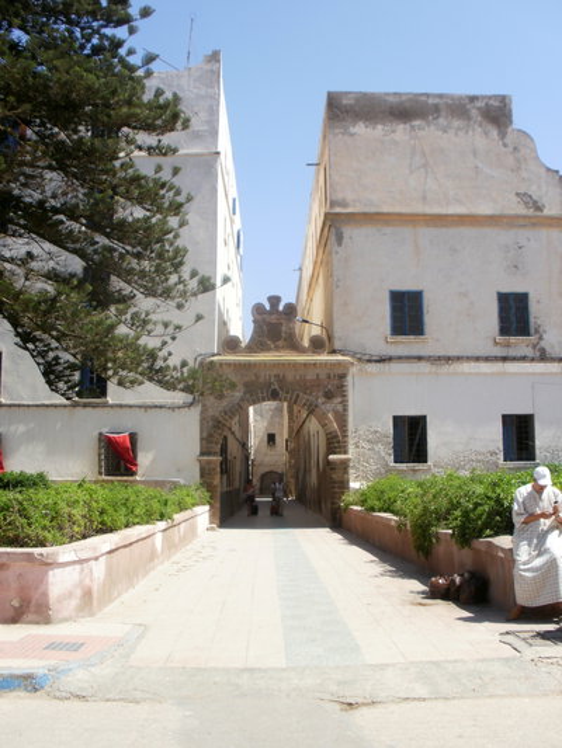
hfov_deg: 39.7
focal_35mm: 36
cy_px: 374
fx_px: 779
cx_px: 281
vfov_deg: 51.3
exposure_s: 1/320
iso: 100
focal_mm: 6.3
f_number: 5.6
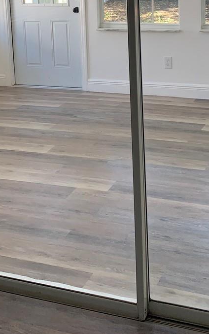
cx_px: 90
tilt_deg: -10.4
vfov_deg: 30.4
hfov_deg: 20.0
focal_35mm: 65
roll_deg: +3.5
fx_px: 592
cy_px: 45
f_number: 1.8
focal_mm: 4.25
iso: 32
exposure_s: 1/122
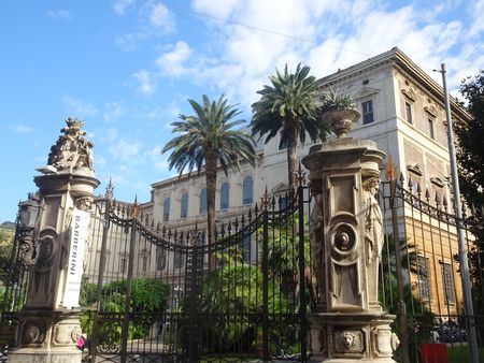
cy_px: 182
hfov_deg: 55.3
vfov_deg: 43.0
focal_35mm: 33
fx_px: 462
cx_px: 242
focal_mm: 5.61
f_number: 4
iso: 80
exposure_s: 1/320
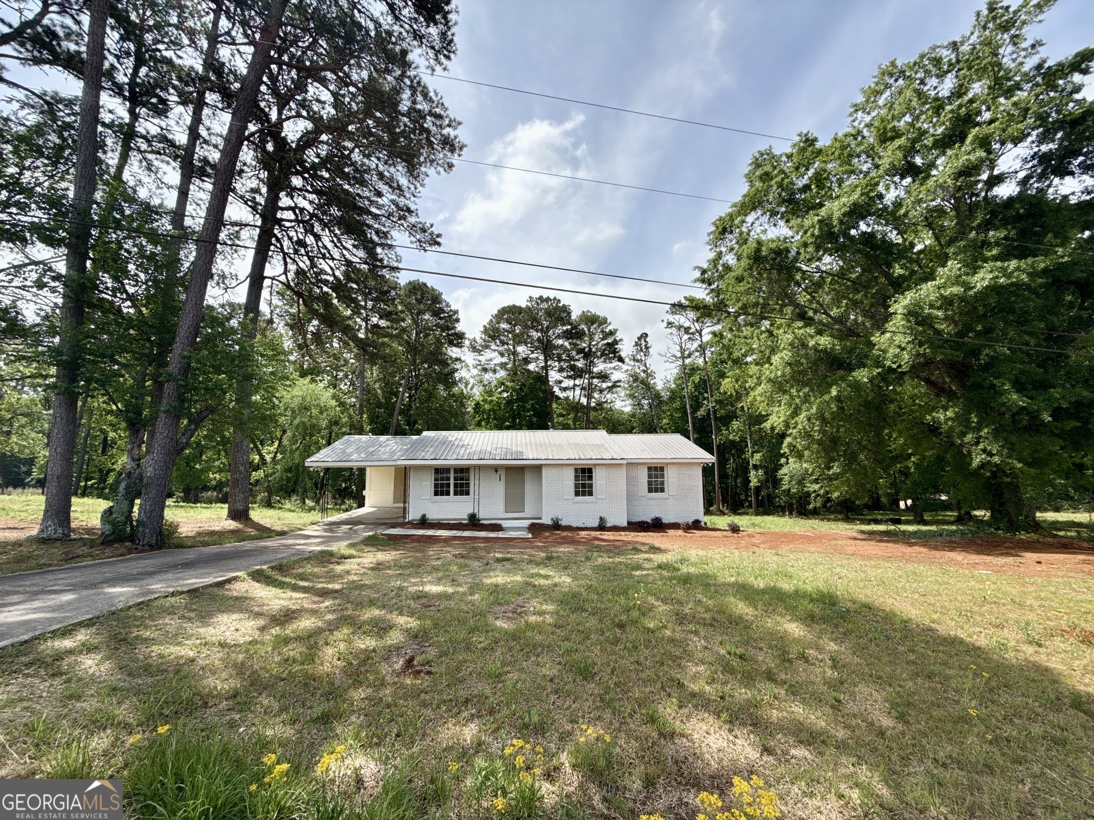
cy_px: 410
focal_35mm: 14
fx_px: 442
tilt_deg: +7.5
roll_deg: +0.9
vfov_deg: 85.7
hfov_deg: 102.1
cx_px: 547
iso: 50
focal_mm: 2.22
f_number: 2.2
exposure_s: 1/2611
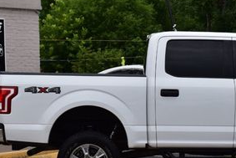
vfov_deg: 11.2
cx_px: 198
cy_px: 99
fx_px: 800
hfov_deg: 16.6
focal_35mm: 122
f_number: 11
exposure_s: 1/500
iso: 360
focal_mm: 36
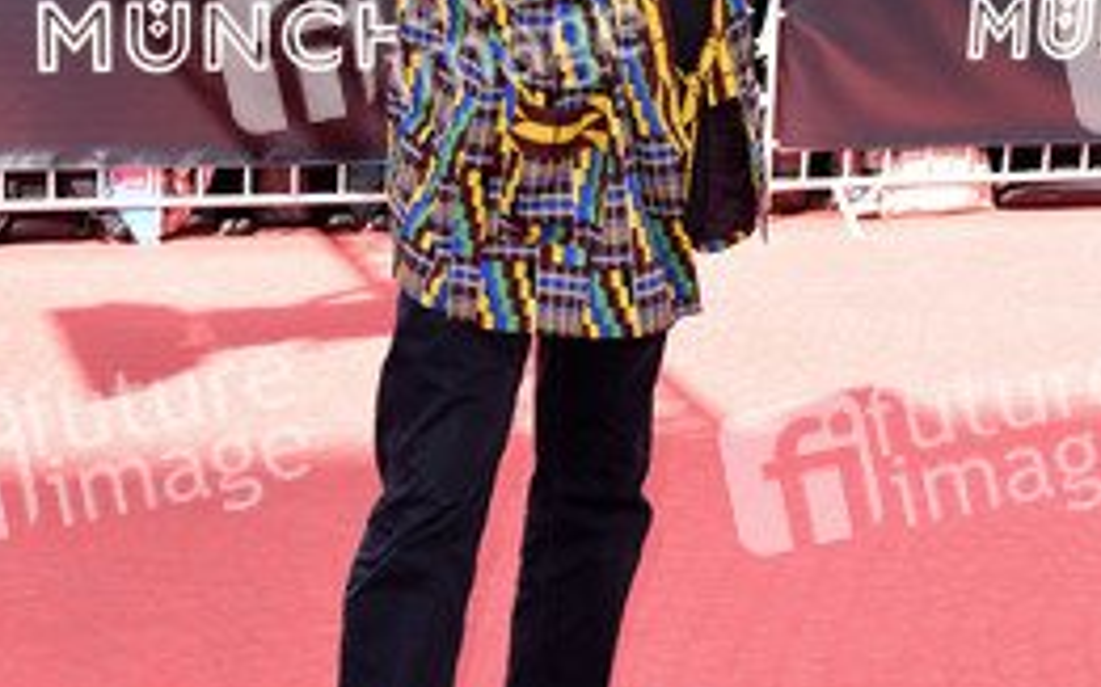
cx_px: 553
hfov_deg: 27.5
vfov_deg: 17.3
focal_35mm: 75
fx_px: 2250
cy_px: 244
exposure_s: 1/160
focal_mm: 32
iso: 320
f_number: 6.3
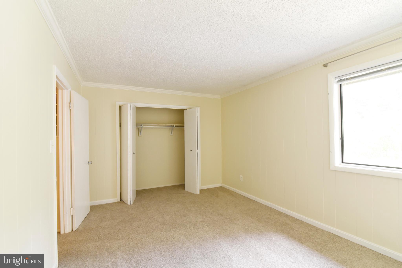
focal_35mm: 16
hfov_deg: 96.7
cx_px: 201
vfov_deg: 73.8
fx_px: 179
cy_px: 134
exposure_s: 1/50
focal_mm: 16
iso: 1250
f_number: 6.3
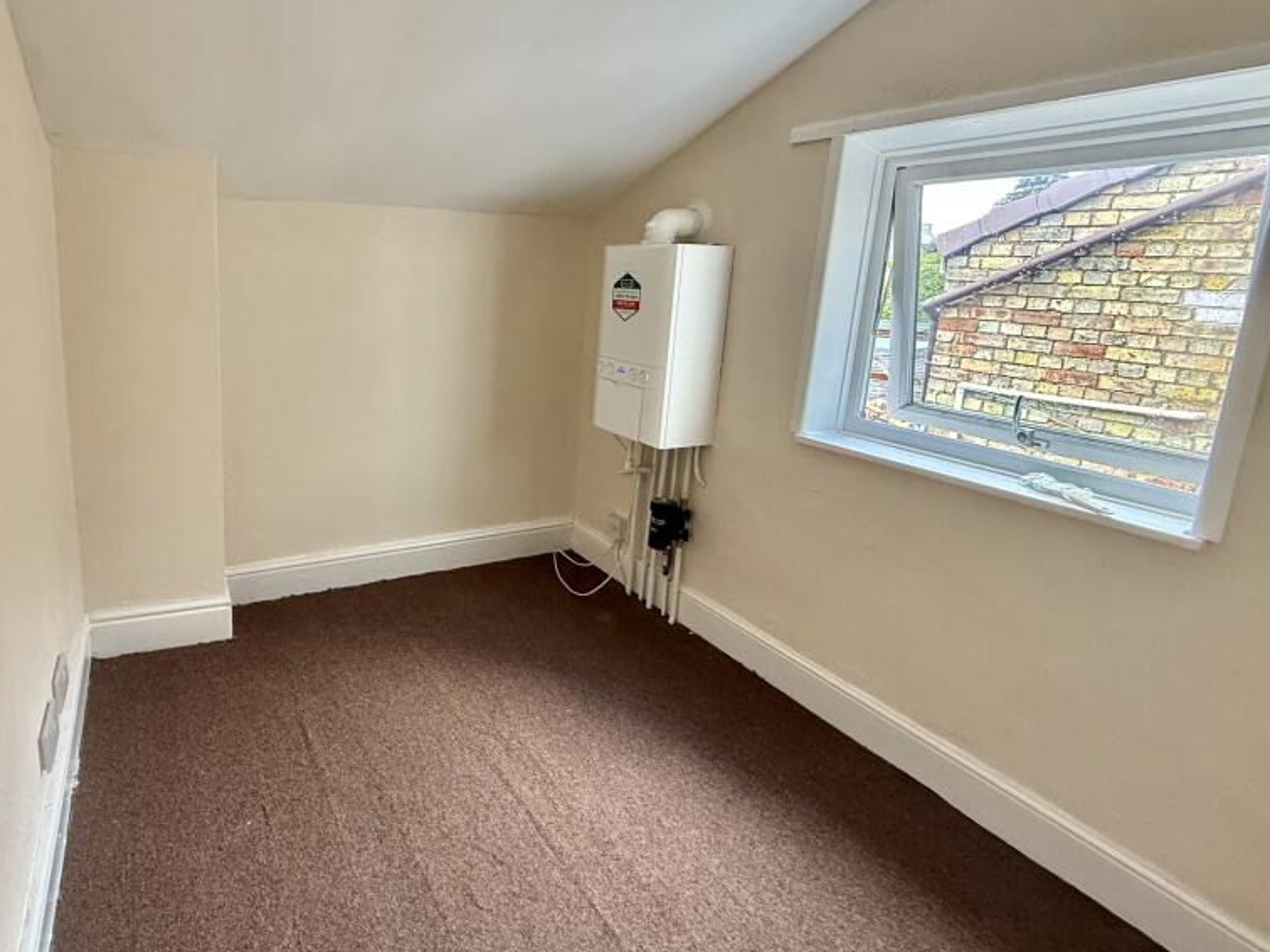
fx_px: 697
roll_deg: -0.8
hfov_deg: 82.2
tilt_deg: -10.8
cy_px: 394
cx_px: 439
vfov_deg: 68.2
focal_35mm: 19
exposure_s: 1/99
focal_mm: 2.22
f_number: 2.2
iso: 320
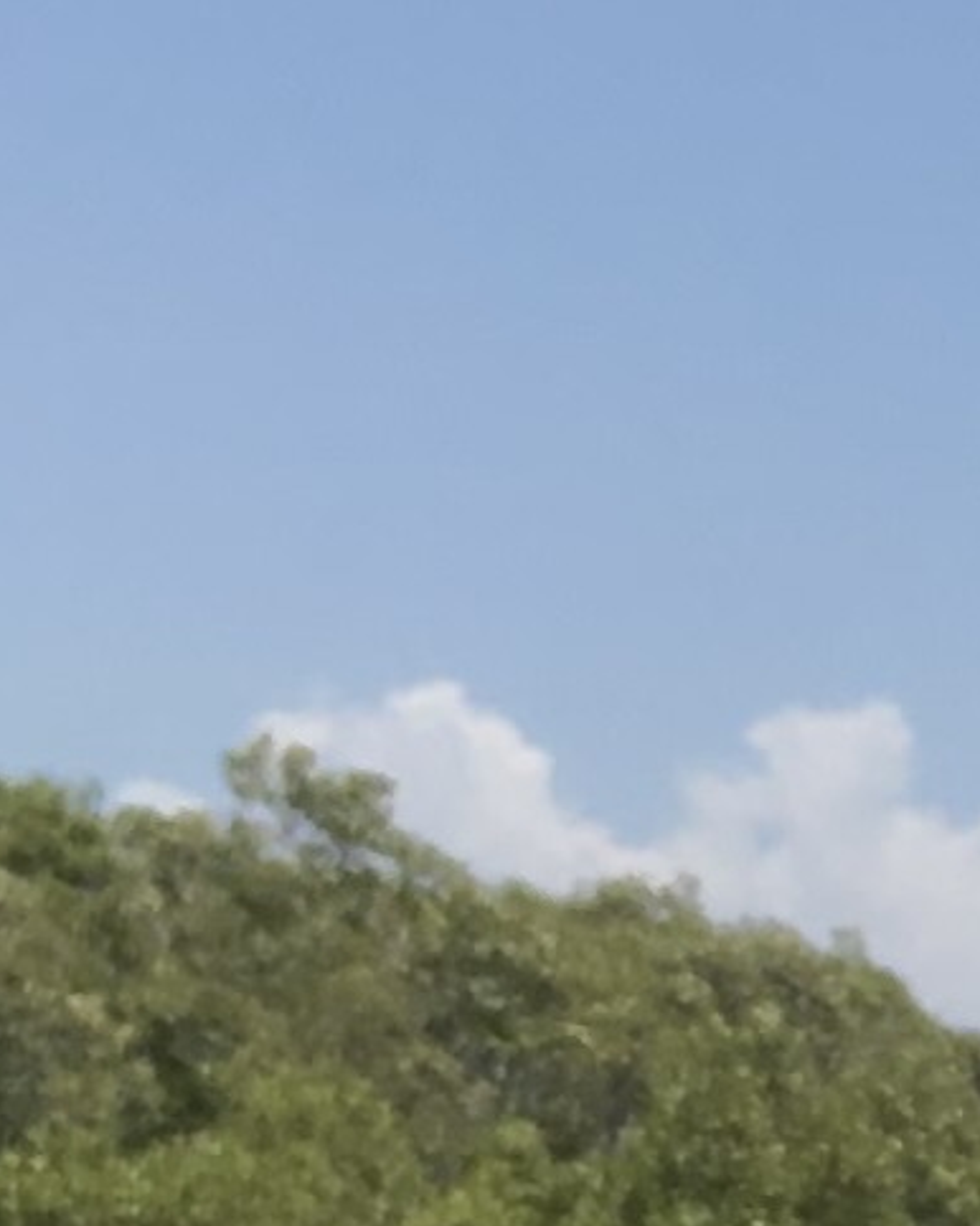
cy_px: 1987
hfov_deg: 7.3
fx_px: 7256
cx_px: 2282
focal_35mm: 200
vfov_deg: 9.3
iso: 20
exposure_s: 1/1067
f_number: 2.2
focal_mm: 2.87
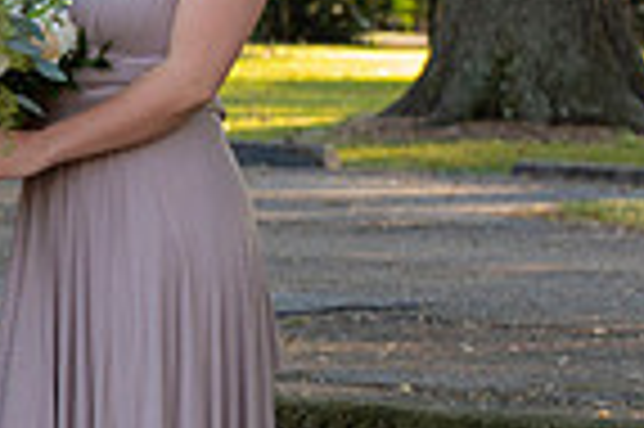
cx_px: -509
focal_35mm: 332
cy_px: 297
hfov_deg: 6.1
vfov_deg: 4.1
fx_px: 5932
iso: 1250
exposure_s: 1/400
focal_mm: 82
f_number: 6.3
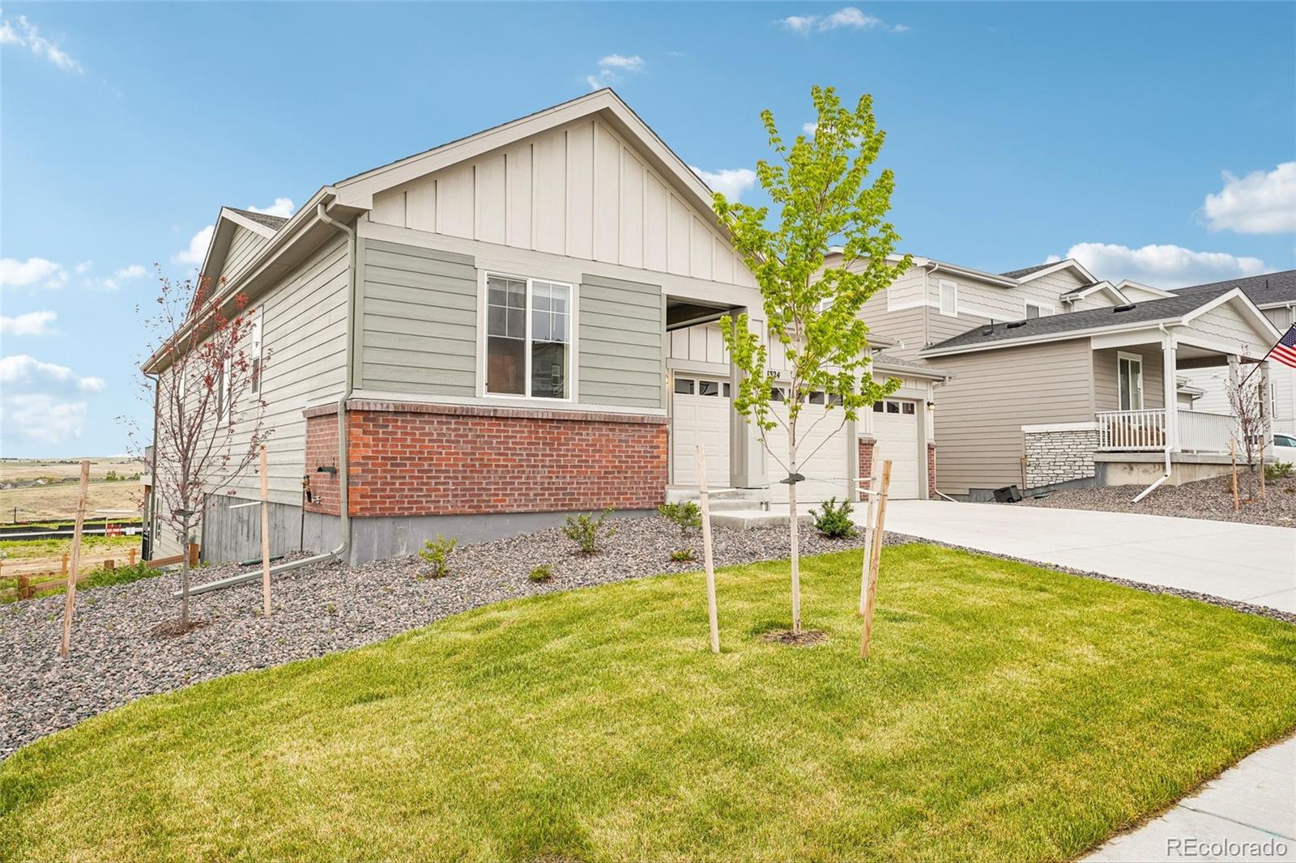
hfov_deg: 76.8
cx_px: 648
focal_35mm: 23
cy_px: 432
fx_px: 817
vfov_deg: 55.7
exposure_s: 1/30
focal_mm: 22.7
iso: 100
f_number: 8
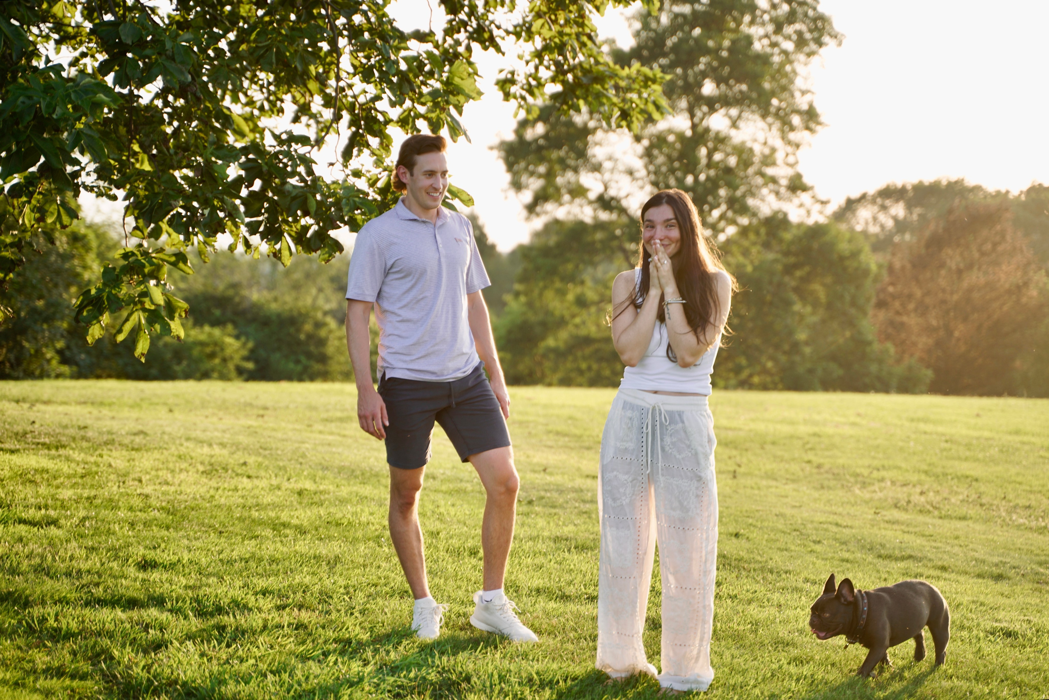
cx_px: 524
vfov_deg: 18.2
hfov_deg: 27.0
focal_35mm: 75
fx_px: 2186
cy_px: 350
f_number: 2.8
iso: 100
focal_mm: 75
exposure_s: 1/250
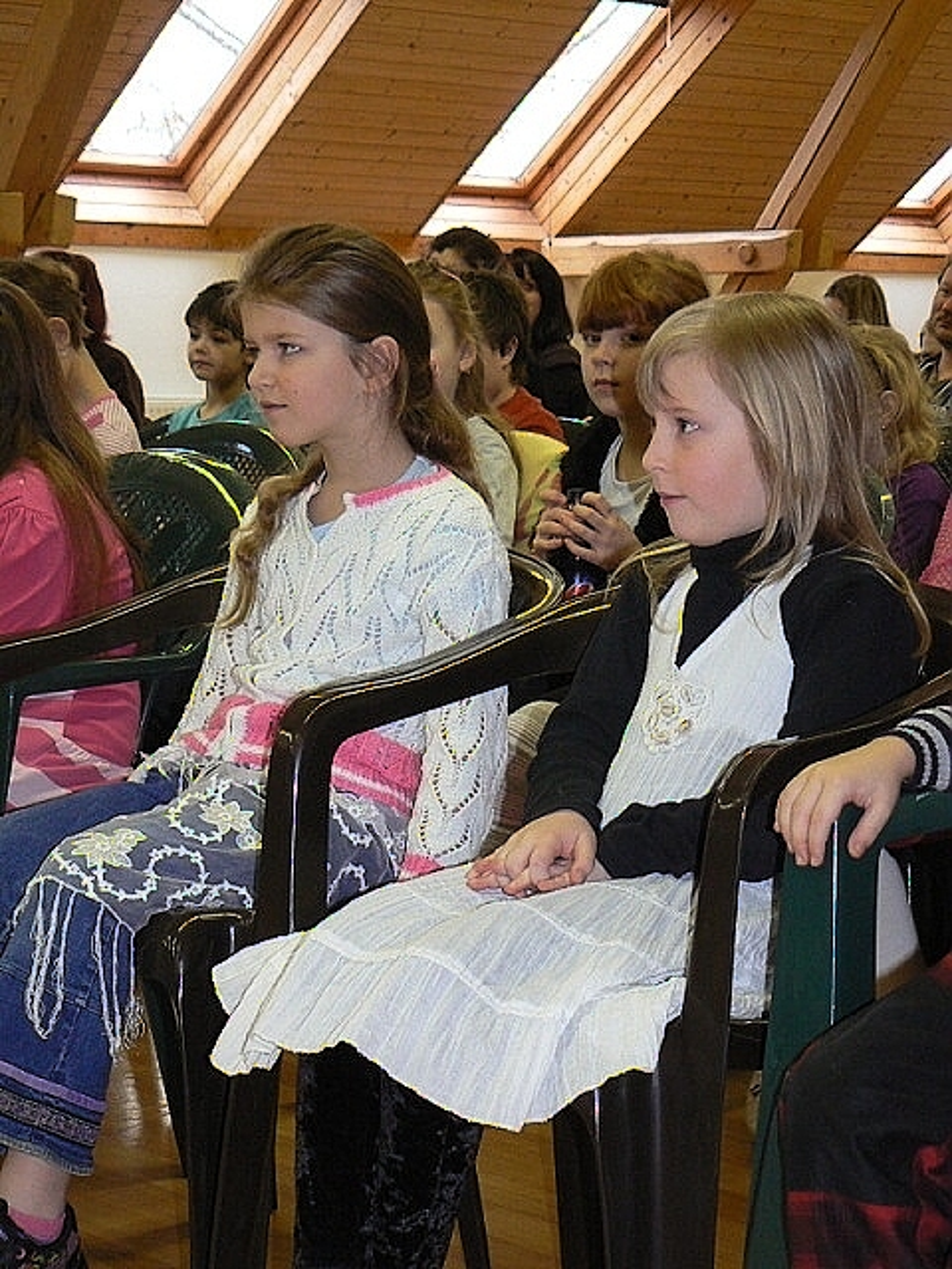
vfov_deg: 24.7
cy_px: 634
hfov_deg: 18.7
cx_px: 476
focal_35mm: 79
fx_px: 2897
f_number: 3.2
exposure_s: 1/30
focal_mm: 13.1
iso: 200
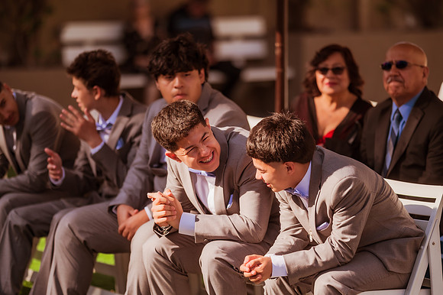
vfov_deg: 10.1
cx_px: 222
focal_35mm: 135
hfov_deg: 15.2
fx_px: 1660
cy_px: 148
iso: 100
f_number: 1.8
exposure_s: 1/6400
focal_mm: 135
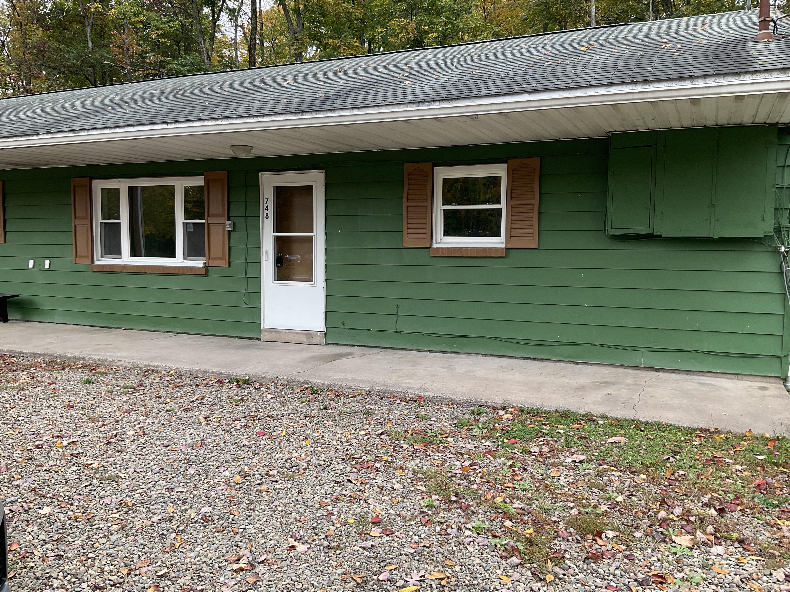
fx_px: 662
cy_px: 296
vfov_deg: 48.2
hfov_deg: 61.7
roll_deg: -0.5
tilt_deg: -4.8
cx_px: 395
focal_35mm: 29
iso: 16
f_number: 1.8
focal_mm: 3
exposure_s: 1/272
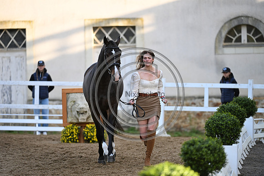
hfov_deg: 7.1
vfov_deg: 4.7
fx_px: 2127
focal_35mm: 290
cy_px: 88
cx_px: 132
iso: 1250
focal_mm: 290
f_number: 4.5
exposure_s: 1/800
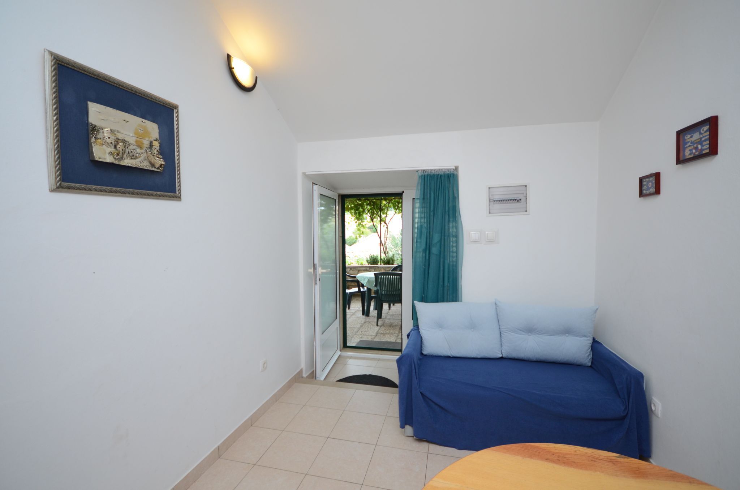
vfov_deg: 77.1
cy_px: 245
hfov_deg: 100.5
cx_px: 370
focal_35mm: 15
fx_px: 308
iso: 500
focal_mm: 10
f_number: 4
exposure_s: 1/160
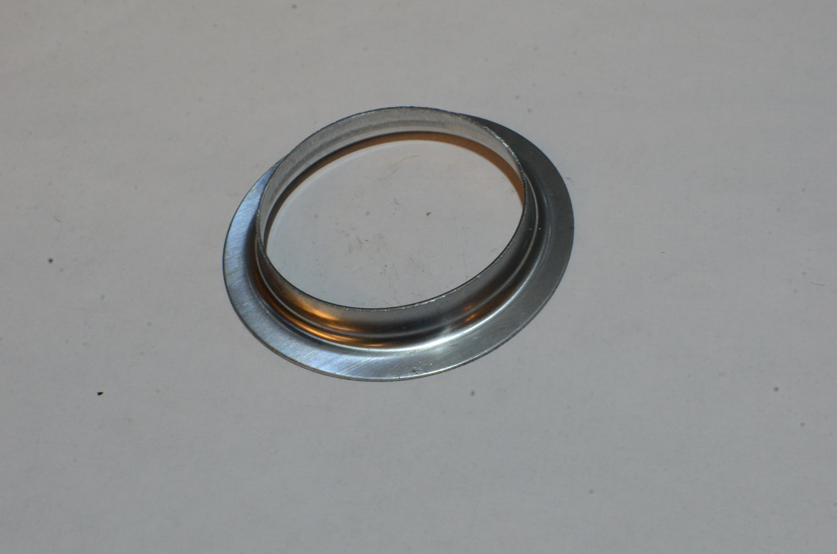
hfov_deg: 37.9
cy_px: 277
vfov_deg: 25.6
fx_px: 1218
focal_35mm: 52
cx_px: 418
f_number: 20
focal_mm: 35
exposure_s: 1/50
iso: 2500
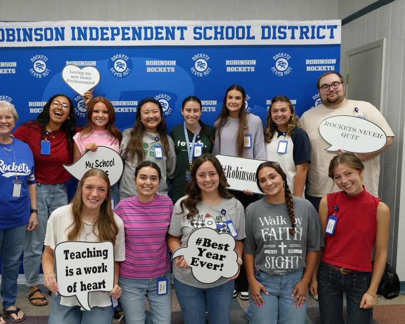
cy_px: 165
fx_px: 431
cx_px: 173
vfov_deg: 41.1
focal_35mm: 36
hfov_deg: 50.1
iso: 1000
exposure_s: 1/160
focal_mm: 31
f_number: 4
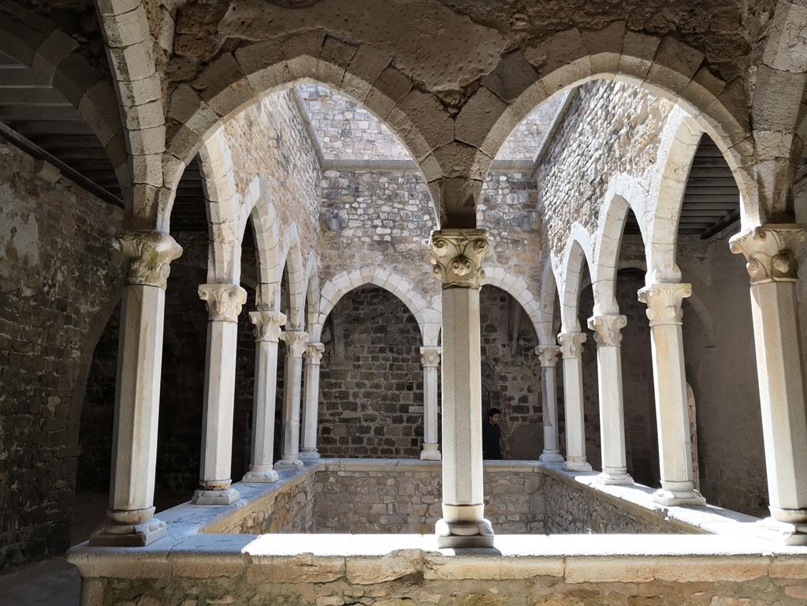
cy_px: 303
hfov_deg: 65.3
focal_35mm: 27
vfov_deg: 51.4
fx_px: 629
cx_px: 404
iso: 50
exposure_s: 1/394
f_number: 1.6
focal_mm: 3.95
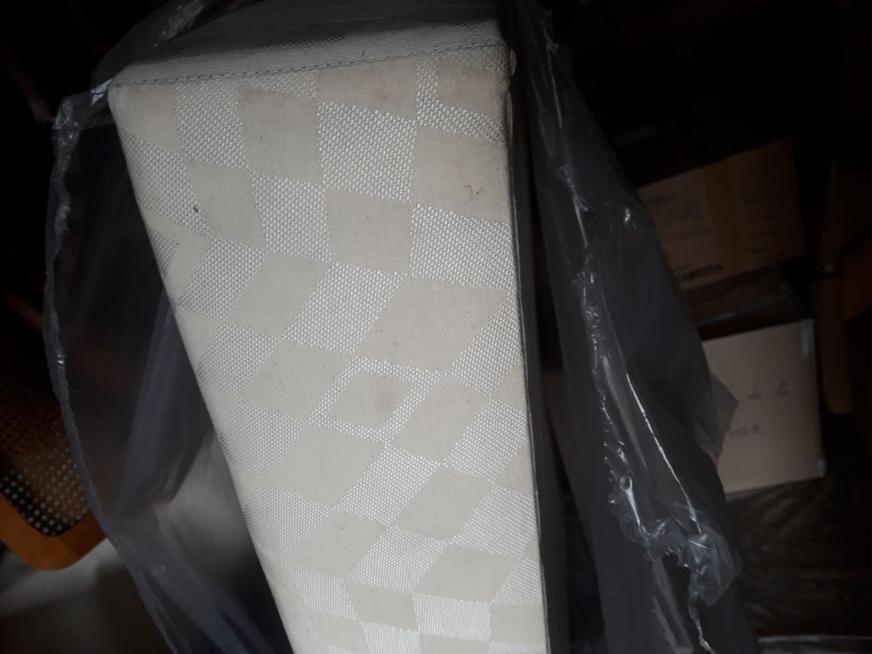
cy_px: 327
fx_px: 705
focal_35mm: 28
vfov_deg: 49.7
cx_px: 436
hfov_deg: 63.4
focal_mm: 3.7
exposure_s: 1/33
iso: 64
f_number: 1.9
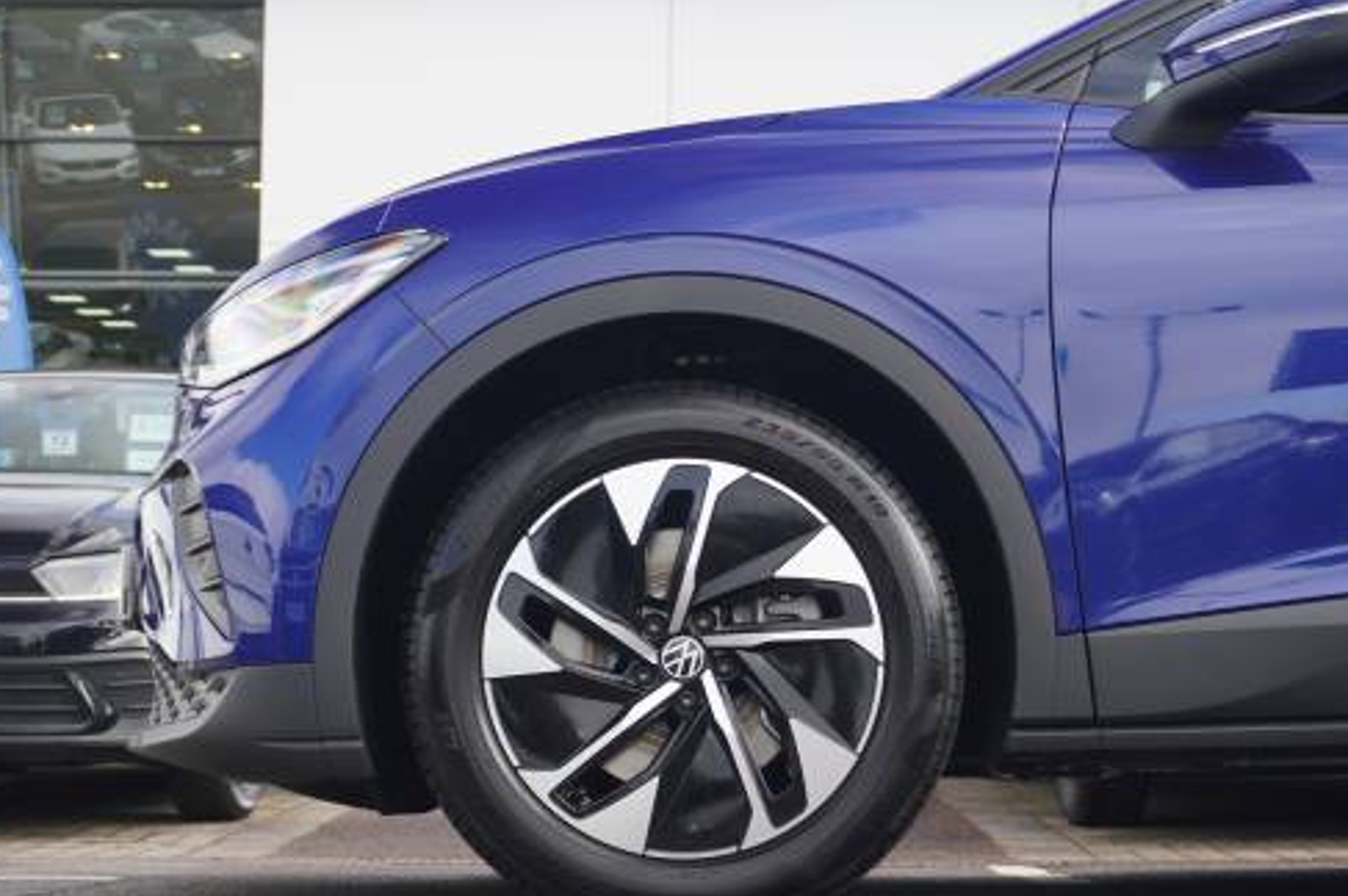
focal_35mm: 67
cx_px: 626
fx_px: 2507
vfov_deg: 20.3
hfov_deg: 30.1
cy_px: 495
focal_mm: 34
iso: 100
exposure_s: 1/80
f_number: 5.6
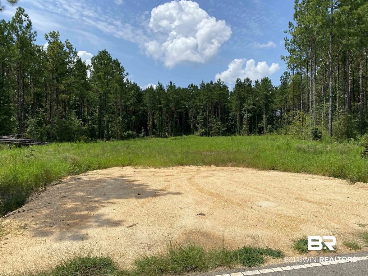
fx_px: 276
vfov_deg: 53.1
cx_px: 184
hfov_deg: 67.3
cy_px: 138
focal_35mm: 26
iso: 32
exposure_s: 1/4608
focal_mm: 4.25
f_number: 1.8
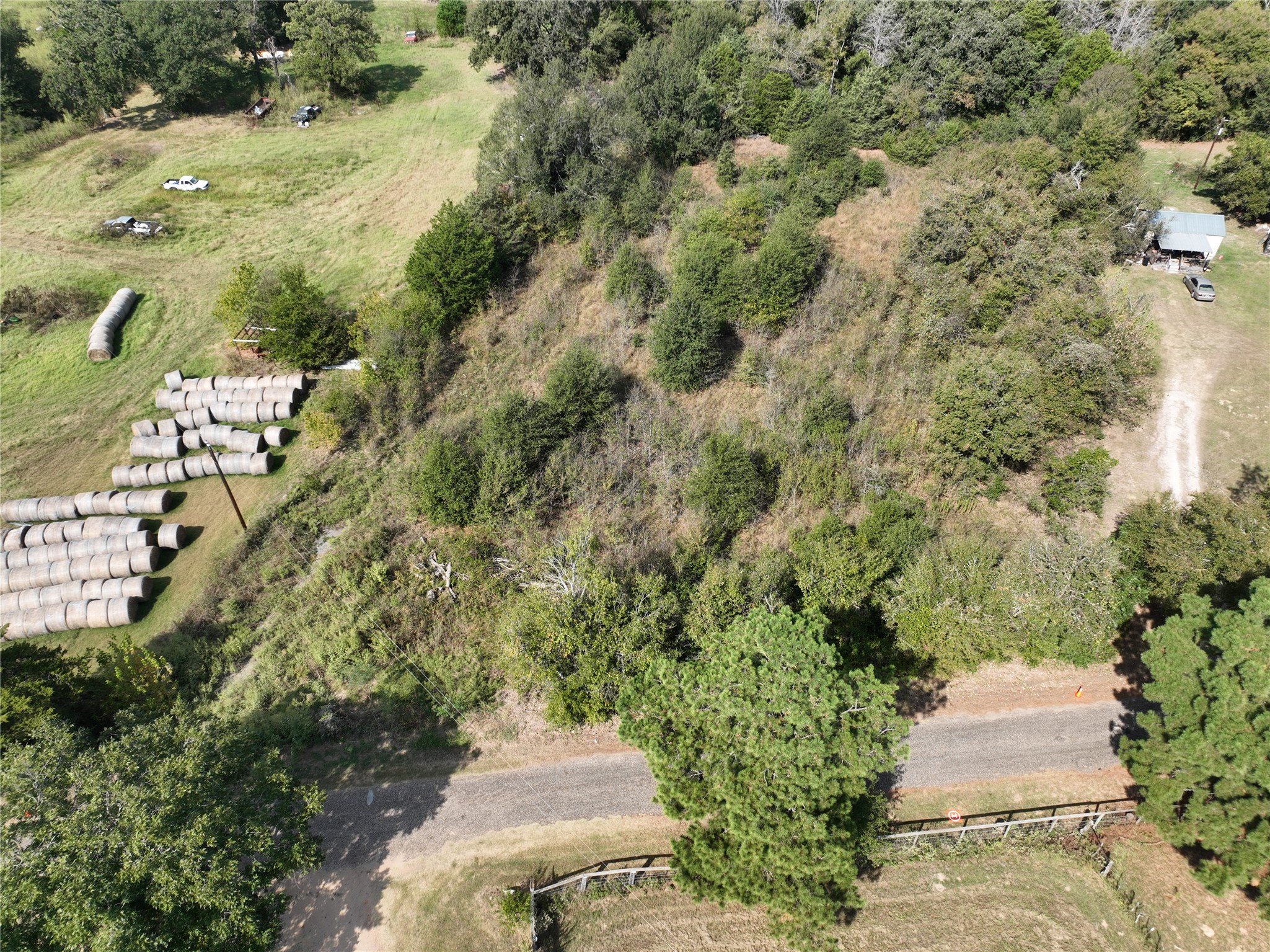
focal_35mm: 24
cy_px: 476
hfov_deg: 71.6
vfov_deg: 56.8
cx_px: 635
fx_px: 880
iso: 100
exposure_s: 1/1600
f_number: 2.8
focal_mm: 12.29
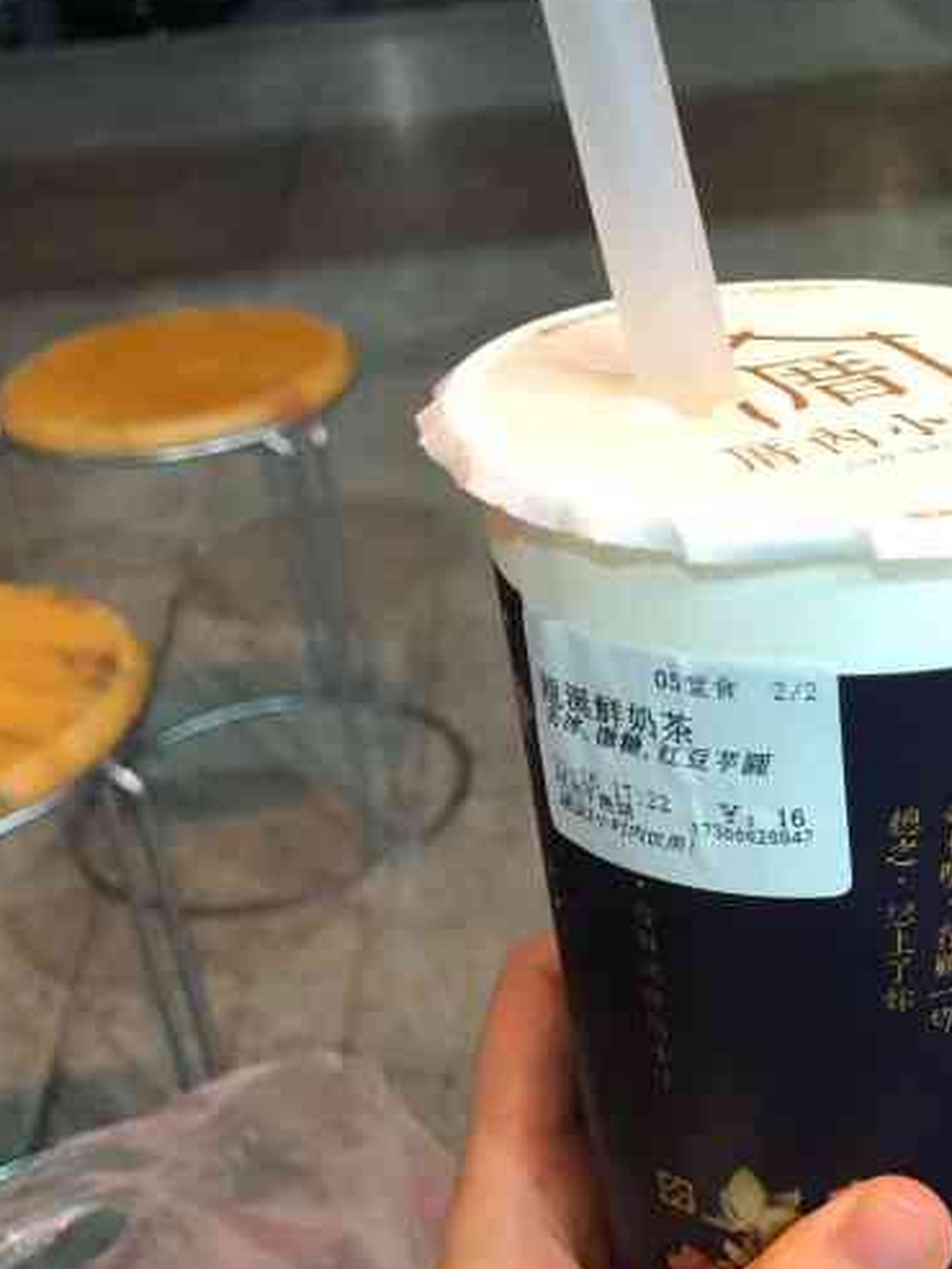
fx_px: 1943
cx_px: 872
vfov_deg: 36.2
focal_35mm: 53
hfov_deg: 26.5
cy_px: 606
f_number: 1.8
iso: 100
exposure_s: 1/11
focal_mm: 4
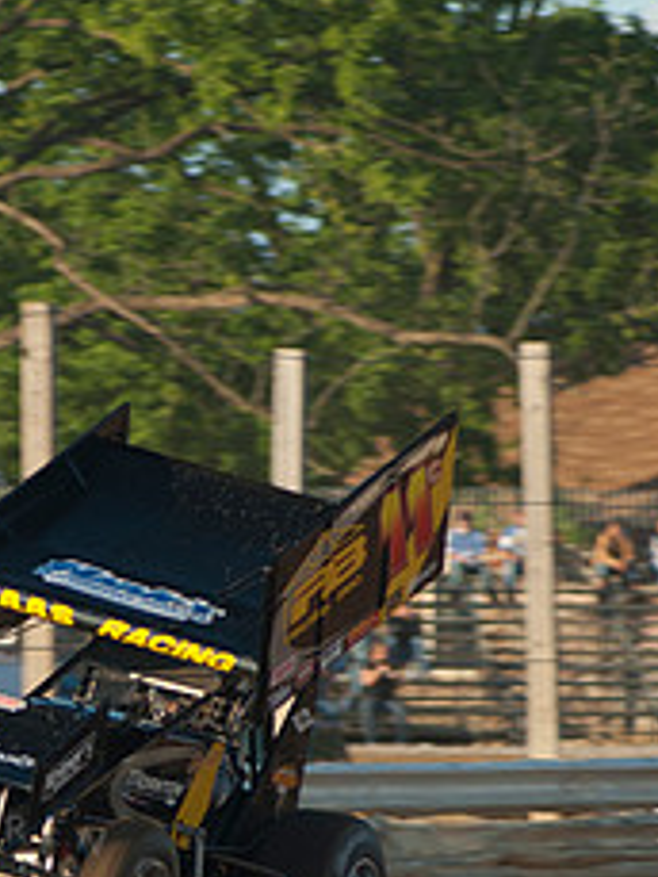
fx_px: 18510
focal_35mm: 731
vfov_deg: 2.7
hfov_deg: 2.0
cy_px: 689
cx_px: 15
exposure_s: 1/400
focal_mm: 200
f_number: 3.5
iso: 100
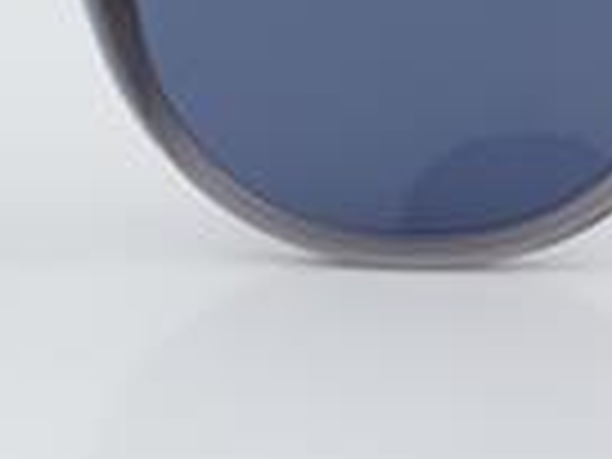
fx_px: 4109
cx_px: -18
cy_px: -27
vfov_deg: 6.4
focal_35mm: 232
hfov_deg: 8.5
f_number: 32
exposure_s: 1/3
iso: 100
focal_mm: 55
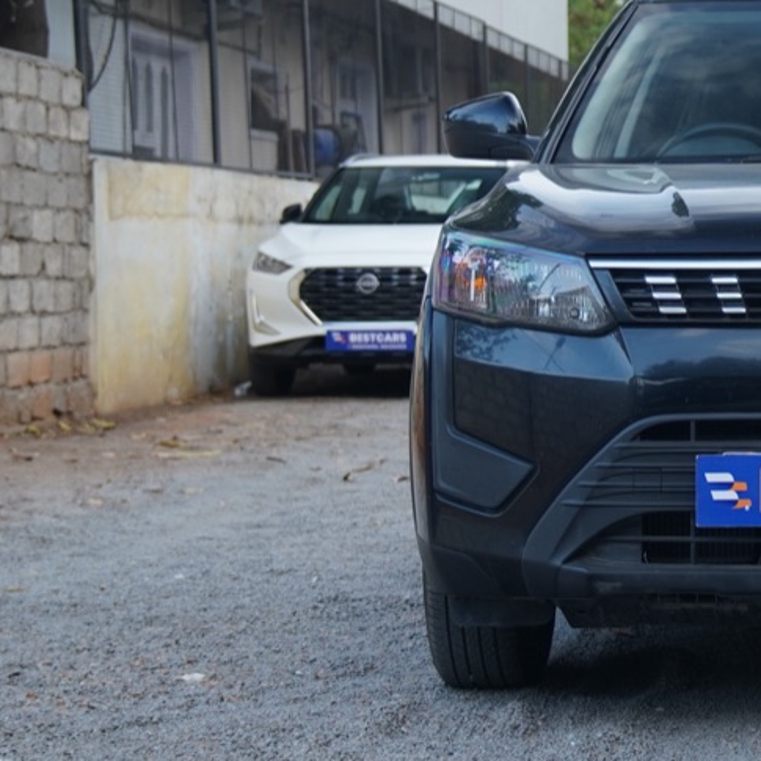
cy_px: 223
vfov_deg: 17.2
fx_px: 2512
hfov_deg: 16.6
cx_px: 890
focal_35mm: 101
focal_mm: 36
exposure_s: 1/125
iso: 250
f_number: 2.8
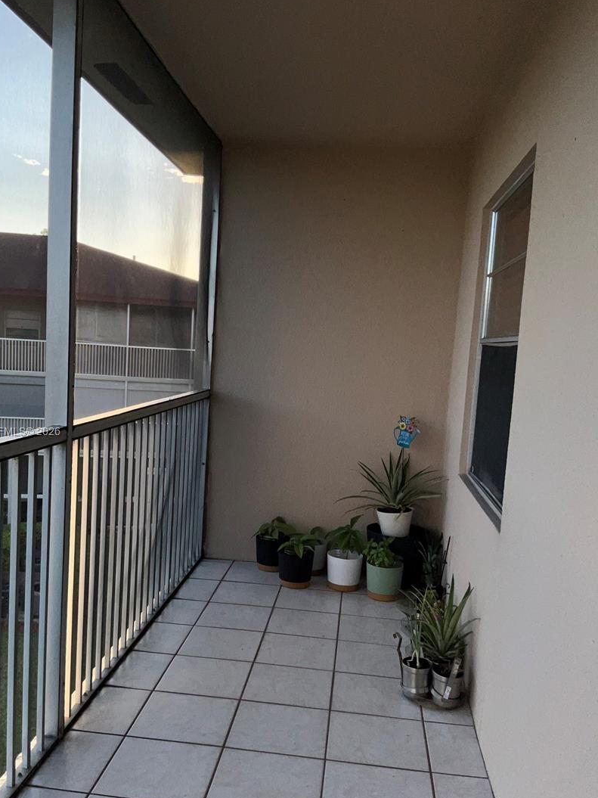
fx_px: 760
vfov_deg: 55.3
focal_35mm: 33
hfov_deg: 42.9
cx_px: 261
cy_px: 433
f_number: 1.8
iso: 16
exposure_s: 1/997
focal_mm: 3
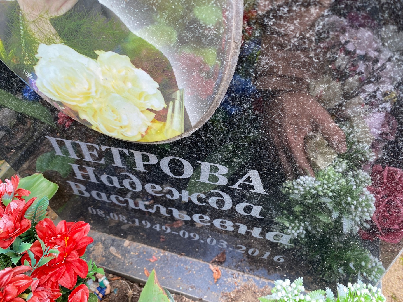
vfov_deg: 53.1
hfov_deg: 67.3
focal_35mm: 26
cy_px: 151
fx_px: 303
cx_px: 202
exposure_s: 1/121
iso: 80
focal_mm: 4.25
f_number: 1.8
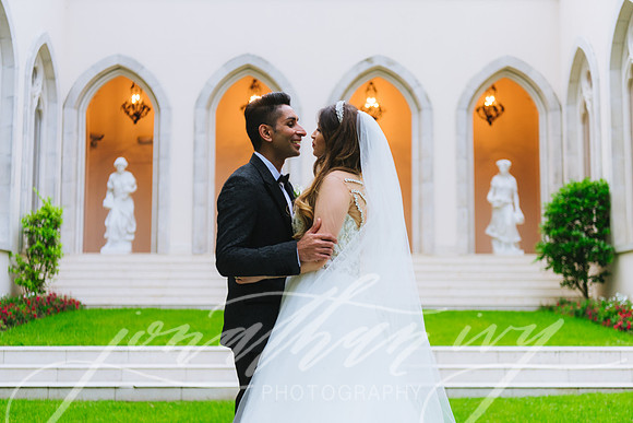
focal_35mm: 52
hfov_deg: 38.2
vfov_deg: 26.0
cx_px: 316
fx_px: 915
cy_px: 212
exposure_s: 1/160
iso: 500
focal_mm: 52
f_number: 2.8
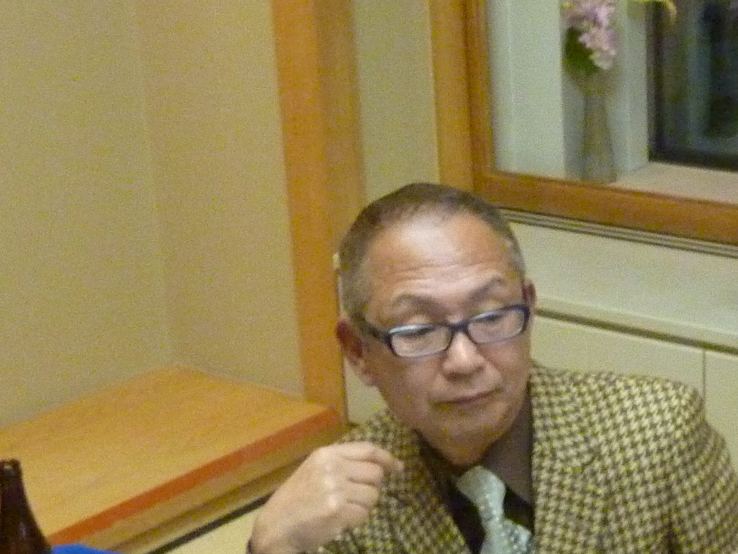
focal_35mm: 81
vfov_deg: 18.2
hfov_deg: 24.1
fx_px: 1727
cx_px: 448
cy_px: 337
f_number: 3.5
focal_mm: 5.3
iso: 800
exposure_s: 1/25
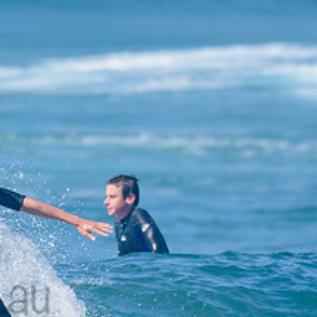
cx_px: -16
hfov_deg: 1.3
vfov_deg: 1.3
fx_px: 14526
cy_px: 215
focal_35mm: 1402
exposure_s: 1/2000
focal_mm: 500
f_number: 5.6
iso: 200
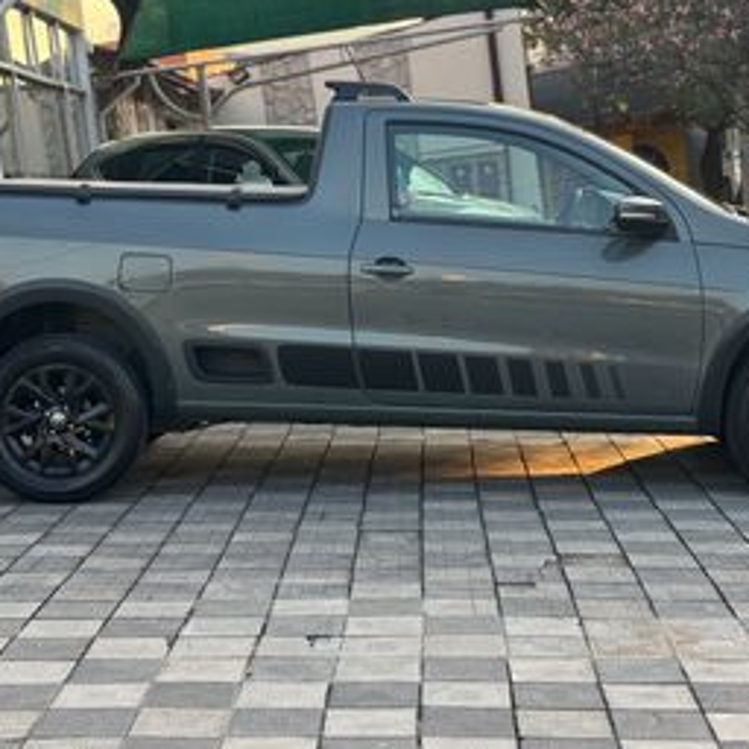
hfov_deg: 22.2
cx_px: 380
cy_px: 275
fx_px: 1909
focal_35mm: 78
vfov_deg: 22.1
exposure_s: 1/360
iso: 64
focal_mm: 6.76
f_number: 1.78
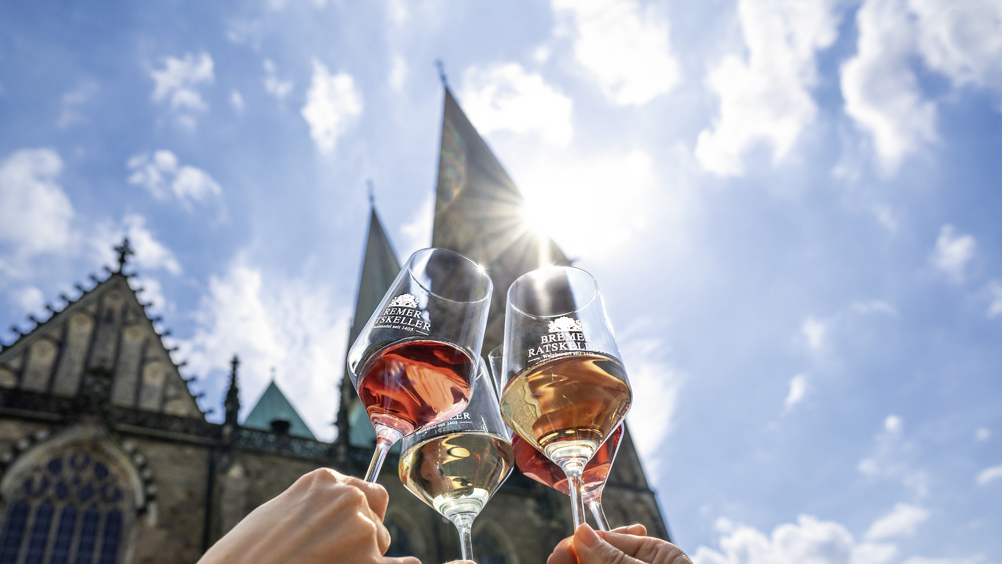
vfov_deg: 44.2
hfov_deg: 71.9
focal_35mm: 26
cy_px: 337
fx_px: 691
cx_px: 508
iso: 100
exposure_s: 1/2000
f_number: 5
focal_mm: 24
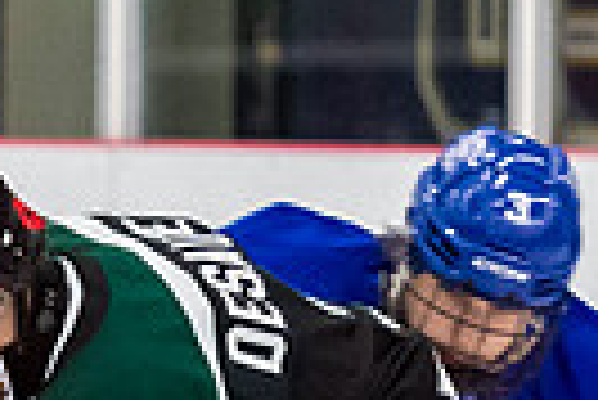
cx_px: 128
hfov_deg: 1.7
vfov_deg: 1.1
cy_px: 618
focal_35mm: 1208
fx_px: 20088
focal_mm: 120
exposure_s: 1/640
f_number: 3.2
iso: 2000
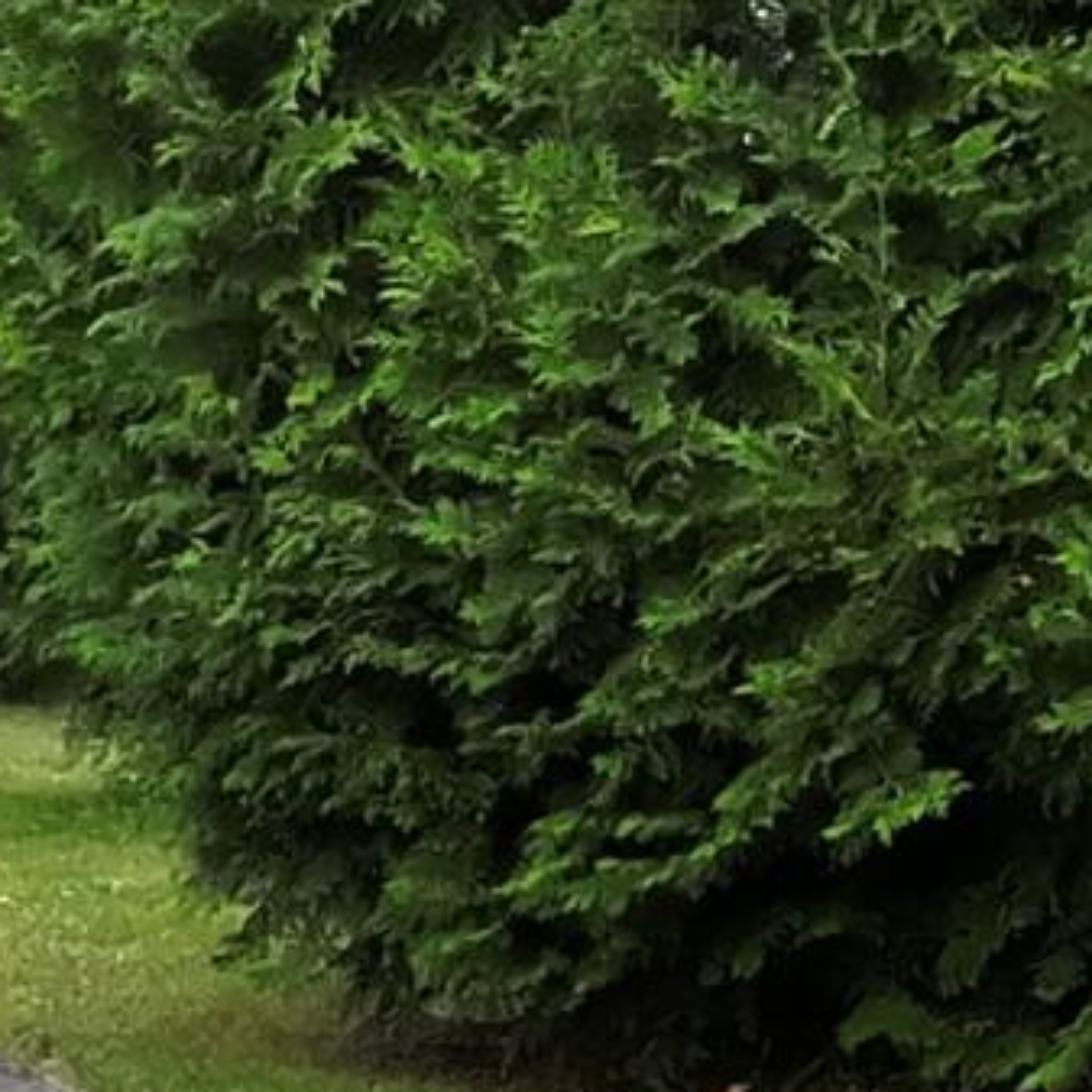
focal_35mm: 189
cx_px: 1397
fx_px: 6745
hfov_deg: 9.1
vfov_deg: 9.3
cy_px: 638
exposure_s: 1/1600
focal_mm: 6.72
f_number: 1.7
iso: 270
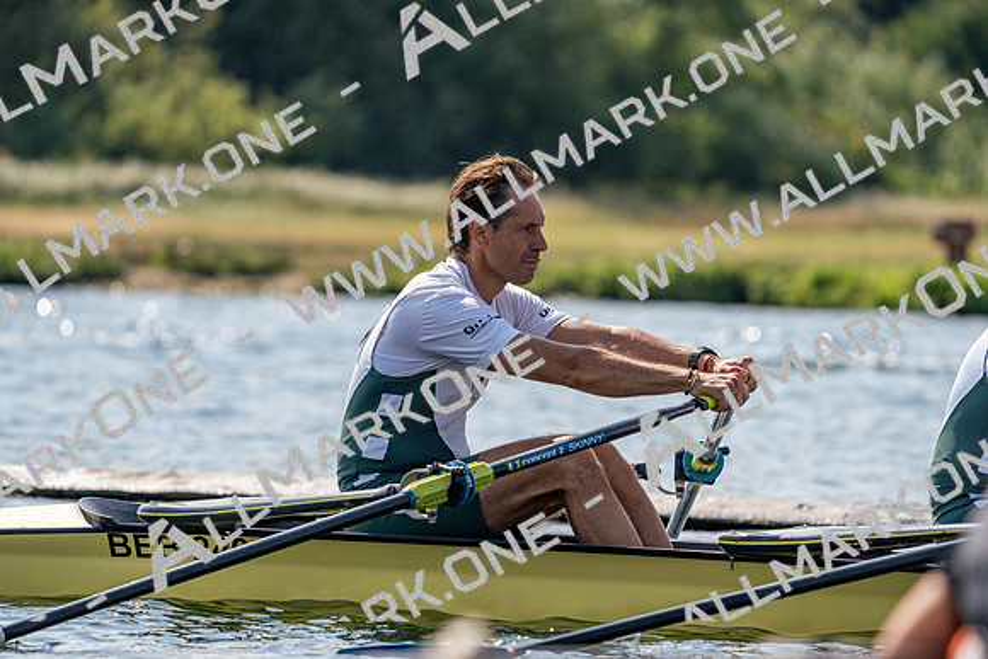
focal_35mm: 332
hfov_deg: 6.2
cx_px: 494
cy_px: 330
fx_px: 9113
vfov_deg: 4.1
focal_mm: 332
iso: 250
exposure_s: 1/1600
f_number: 6.3
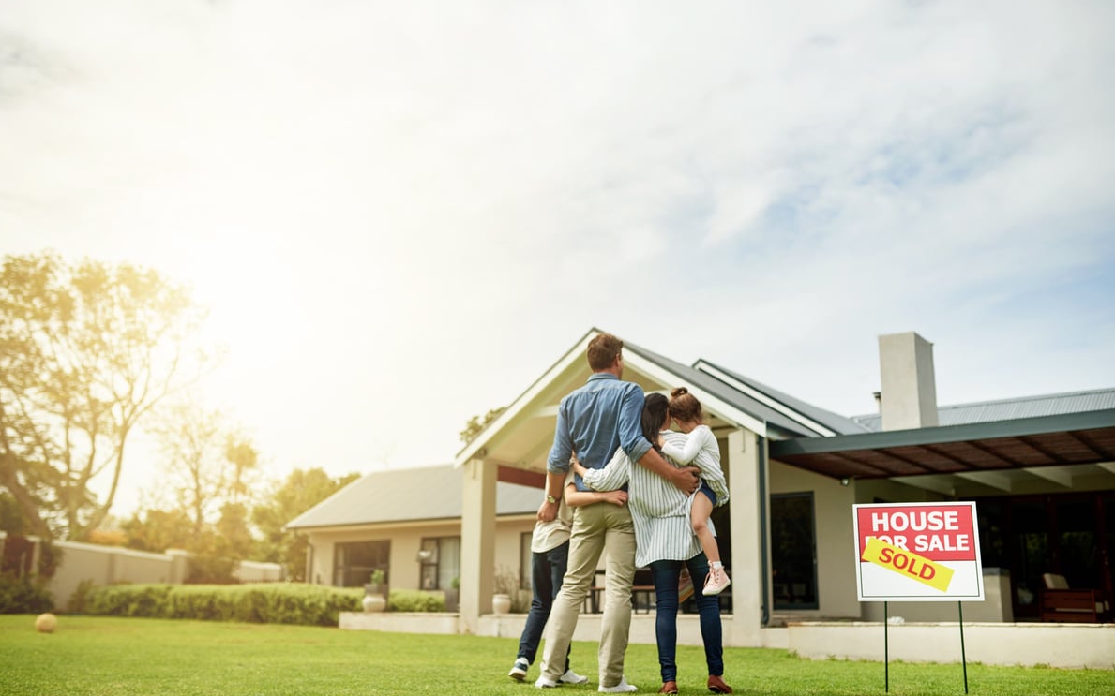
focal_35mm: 36
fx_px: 1094
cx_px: 554
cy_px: 353
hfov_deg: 54.0
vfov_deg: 35.3
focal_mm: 35
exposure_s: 1/6400
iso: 100
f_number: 2.2
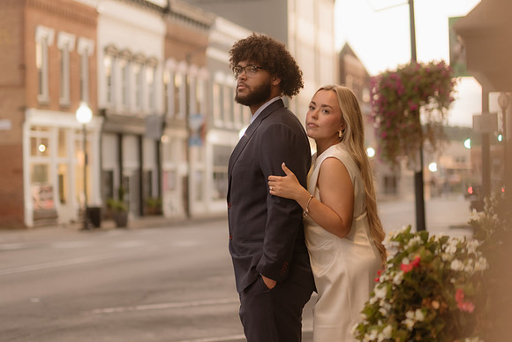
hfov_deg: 24.4
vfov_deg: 16.4
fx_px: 1183
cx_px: 250
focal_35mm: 83
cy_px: 169
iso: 500
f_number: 1.4
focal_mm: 50
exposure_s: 1/100
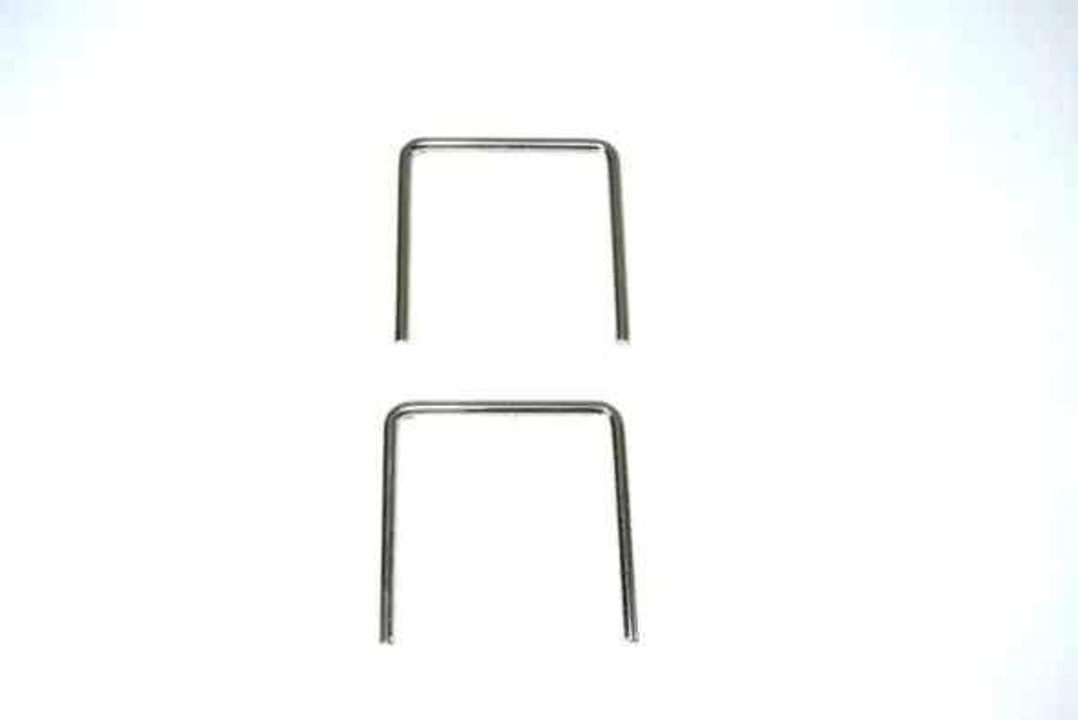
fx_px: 1393
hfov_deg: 42.3
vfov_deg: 29.0
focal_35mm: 46
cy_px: 360
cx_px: 539
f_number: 5.6
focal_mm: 31
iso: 100
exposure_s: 1/125
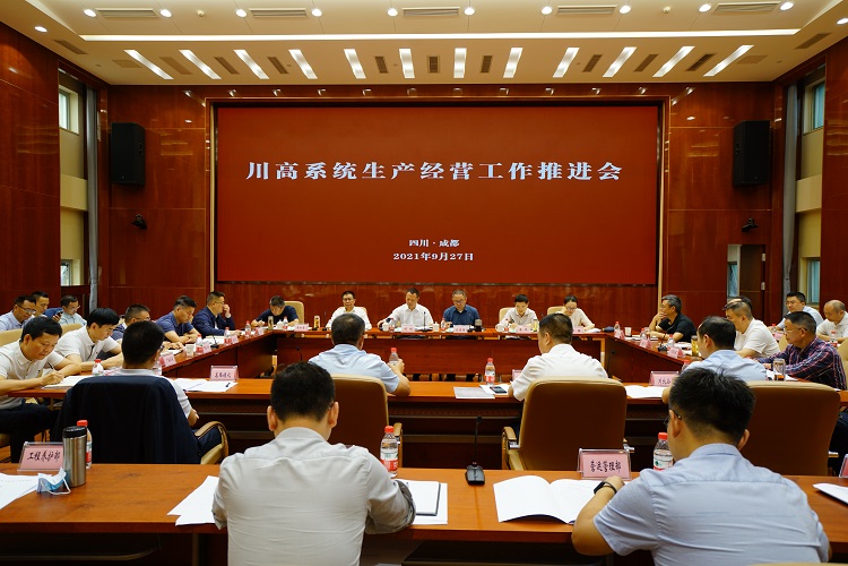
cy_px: 283
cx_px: 424
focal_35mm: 23
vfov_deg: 55.1
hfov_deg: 76.1
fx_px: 542
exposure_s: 1/60
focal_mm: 23
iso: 400
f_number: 4
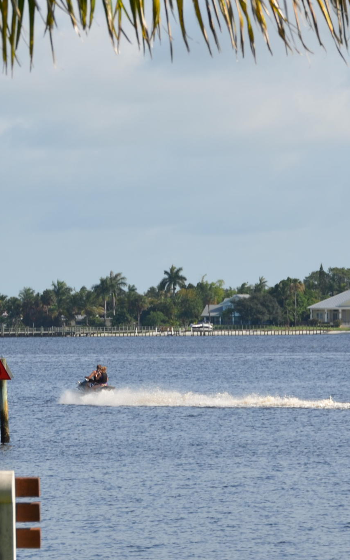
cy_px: 218
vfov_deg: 6.6
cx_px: 103
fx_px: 4870
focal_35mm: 319
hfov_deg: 4.1
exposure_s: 1/250
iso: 100
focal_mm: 95
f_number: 8
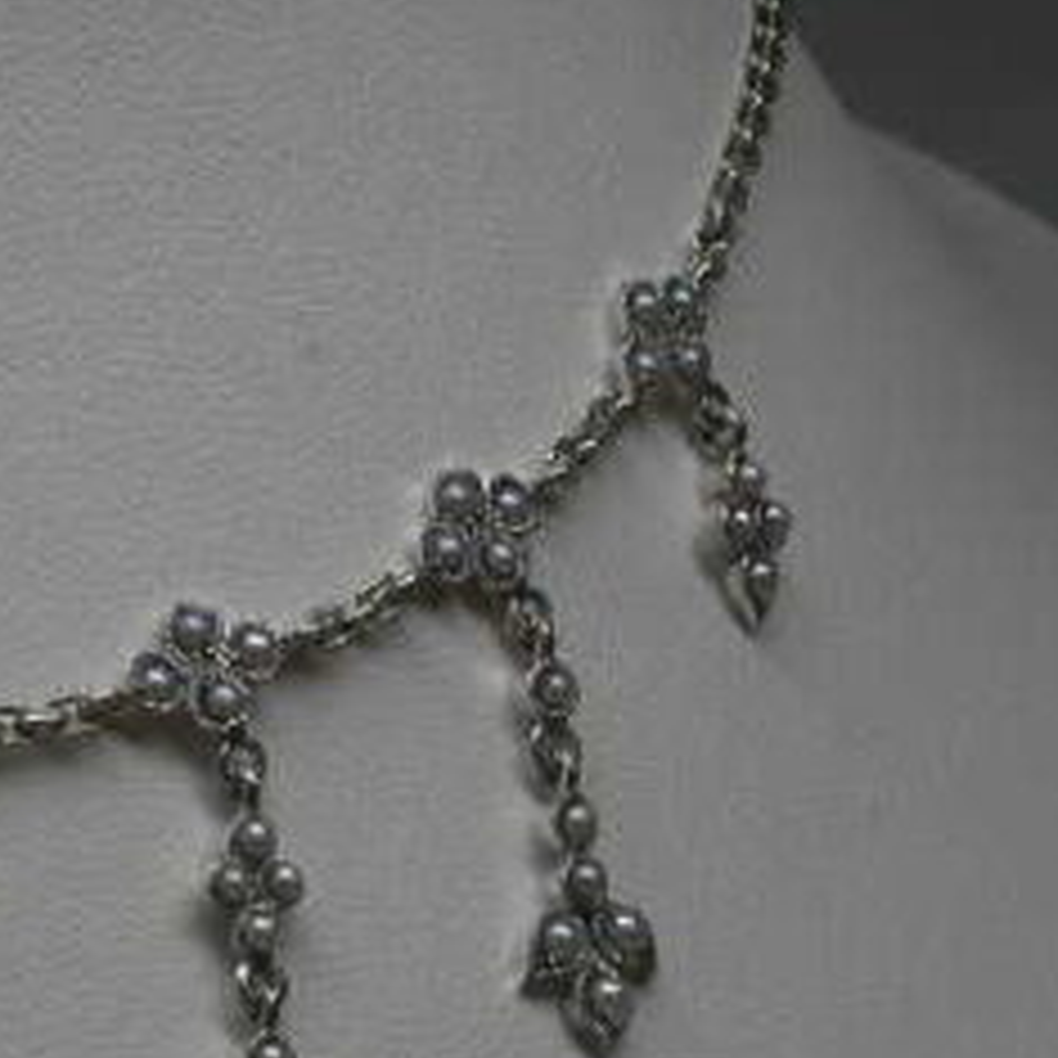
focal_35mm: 192
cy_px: 581
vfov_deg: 9.1
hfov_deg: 9.0
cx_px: -189
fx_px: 6639
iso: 100
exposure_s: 1/43.3
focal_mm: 17.7
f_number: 8.3
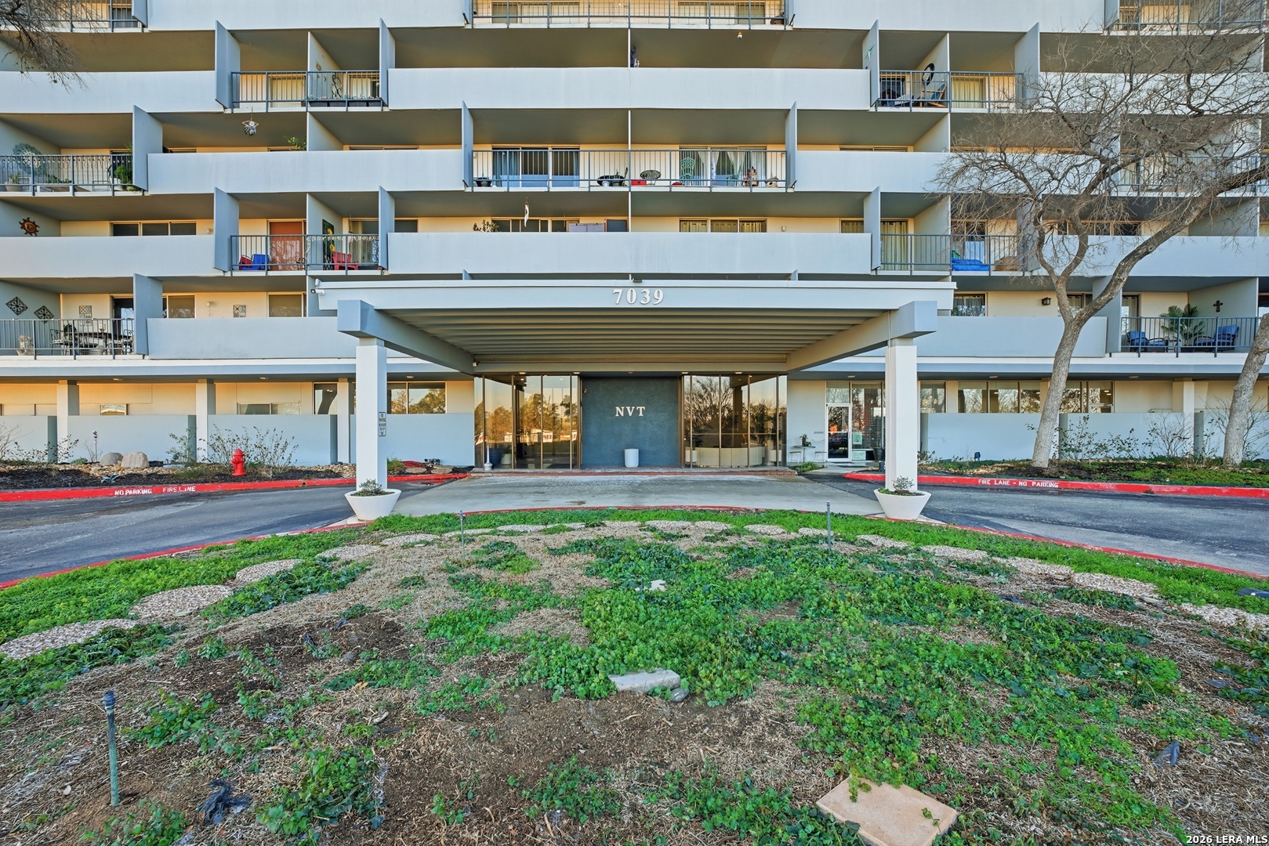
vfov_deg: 85.4
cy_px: 423
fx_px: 458
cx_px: 634
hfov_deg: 108.3
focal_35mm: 13
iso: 200
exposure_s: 1/200
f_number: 6.3
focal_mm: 9
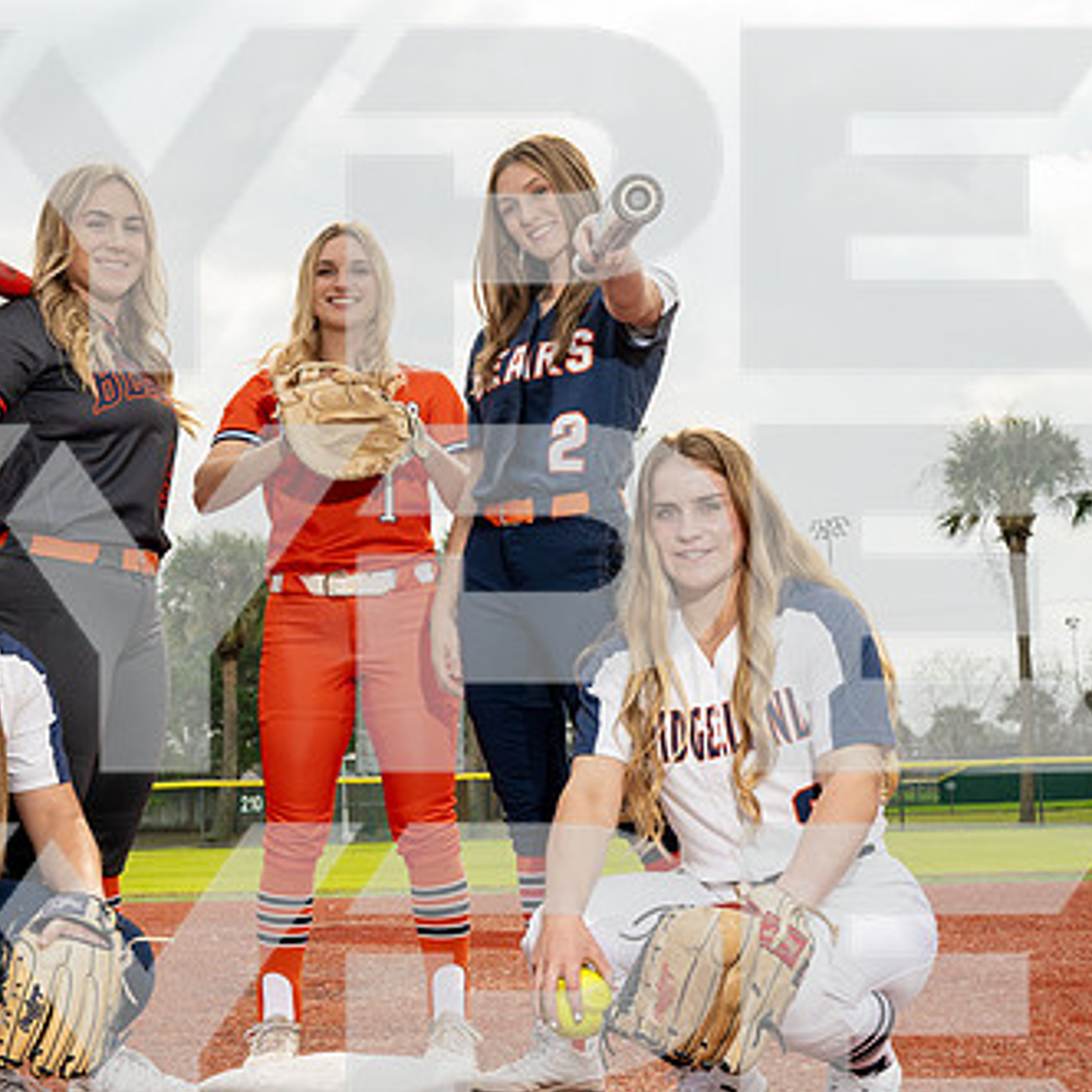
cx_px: 293
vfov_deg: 32.8
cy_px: 600
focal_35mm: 52
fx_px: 1856
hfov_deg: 32.3
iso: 125
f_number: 8
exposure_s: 1/250
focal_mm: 35
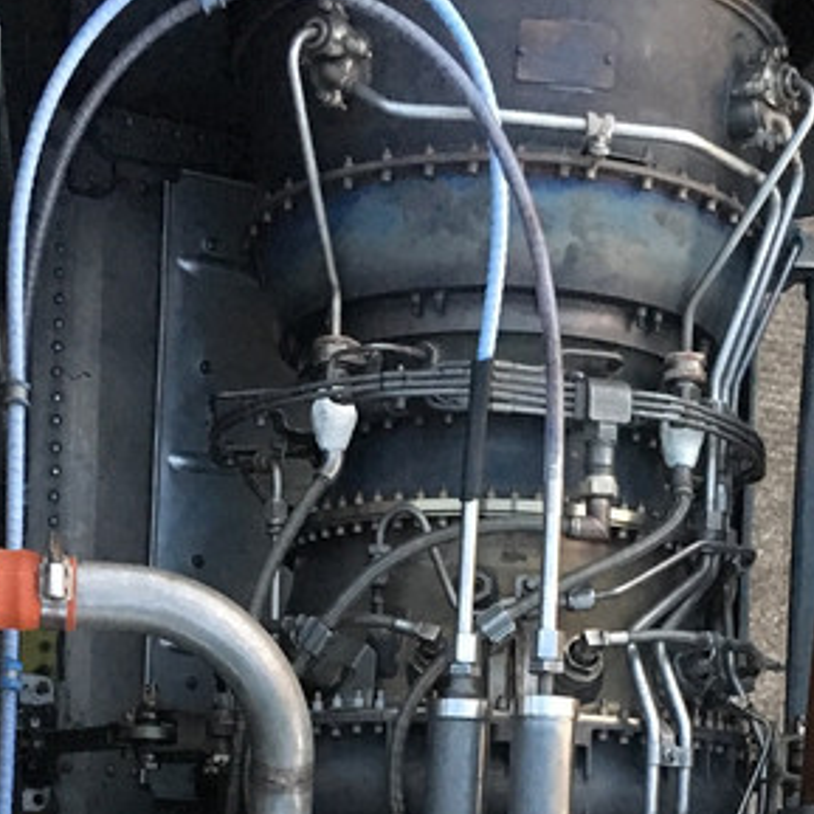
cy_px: 924
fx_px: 1889
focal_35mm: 71
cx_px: 375
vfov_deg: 22.7
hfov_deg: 24.3
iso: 320
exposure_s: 1/17
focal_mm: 4.15
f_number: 2.2
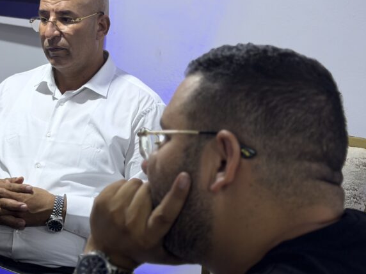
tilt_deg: -11.1
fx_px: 909
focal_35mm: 86
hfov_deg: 22.3
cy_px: 107
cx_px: 46
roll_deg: -2.0
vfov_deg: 17.1
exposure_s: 1/50
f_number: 1.78
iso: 80
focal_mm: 6.76
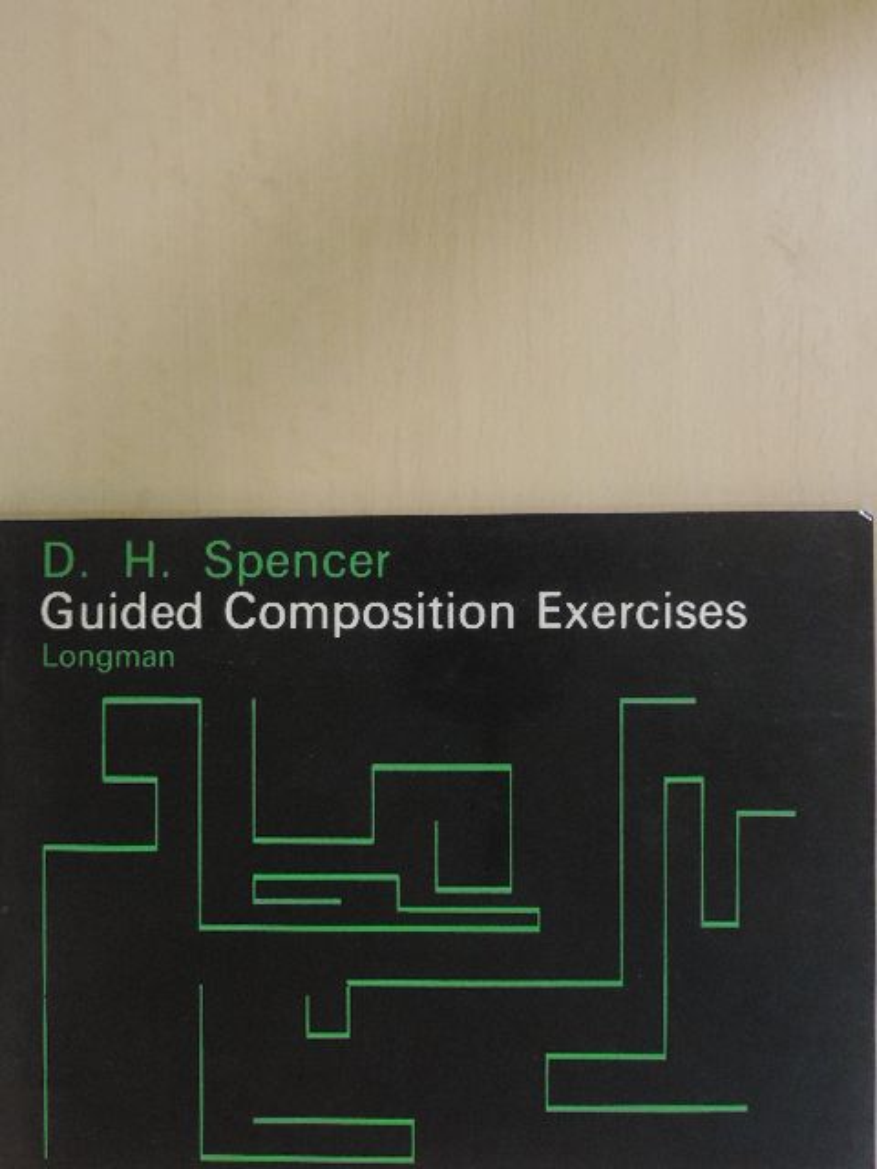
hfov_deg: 30.9
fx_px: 1588
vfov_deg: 40.4
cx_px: 438
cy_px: 584
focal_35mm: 47
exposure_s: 1/50
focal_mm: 8.3
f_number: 3.5
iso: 1000
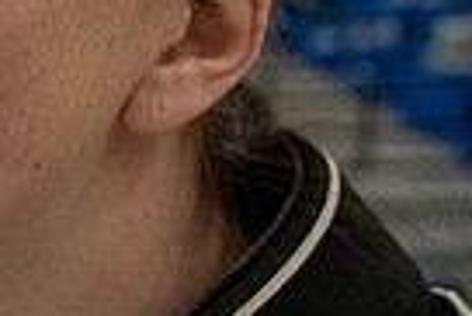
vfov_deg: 13.4
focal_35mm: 102
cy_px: 113
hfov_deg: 17.4
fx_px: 1339
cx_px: -298
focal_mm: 24
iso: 8000
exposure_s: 1/800
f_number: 4
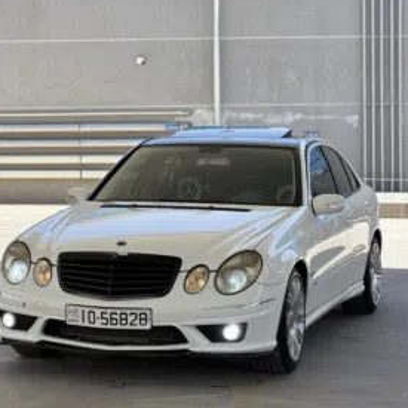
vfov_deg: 17.6
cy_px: 160
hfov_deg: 17.6
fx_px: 1320
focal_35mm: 99
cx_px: 196
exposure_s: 1/330
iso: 25
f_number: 2.8
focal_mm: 9
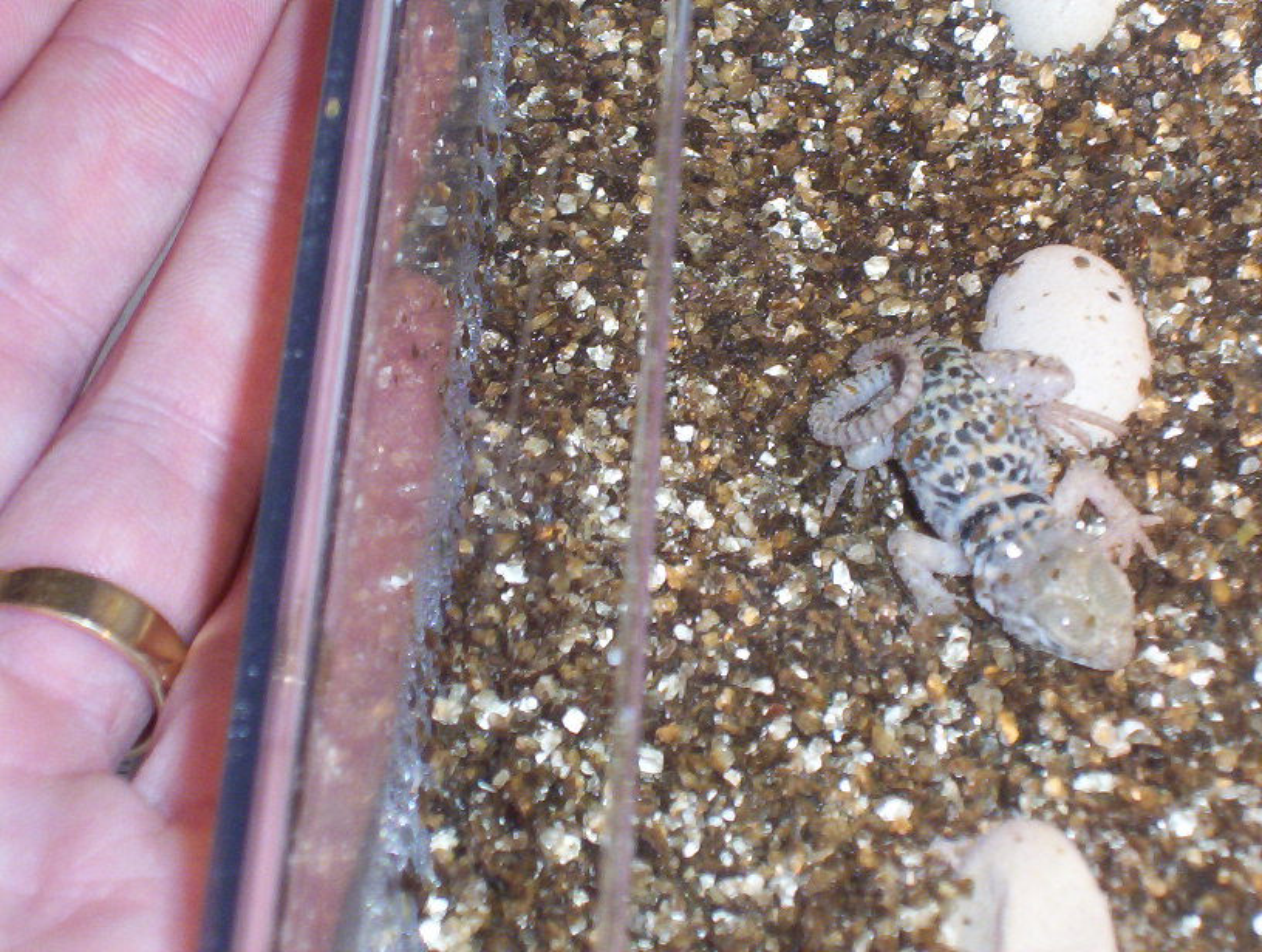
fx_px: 3947
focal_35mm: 108
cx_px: 631
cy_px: 476
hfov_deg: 18.2
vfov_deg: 13.8
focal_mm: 16.61
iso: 140
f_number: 4.72
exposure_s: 1/90
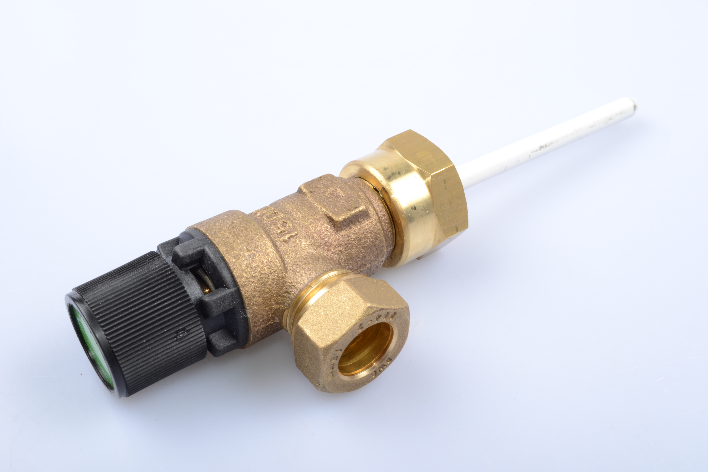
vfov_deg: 29.9
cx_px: 354
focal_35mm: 45
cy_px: 236
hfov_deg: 43.6
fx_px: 885
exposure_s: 1/160
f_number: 16
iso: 100
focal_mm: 30
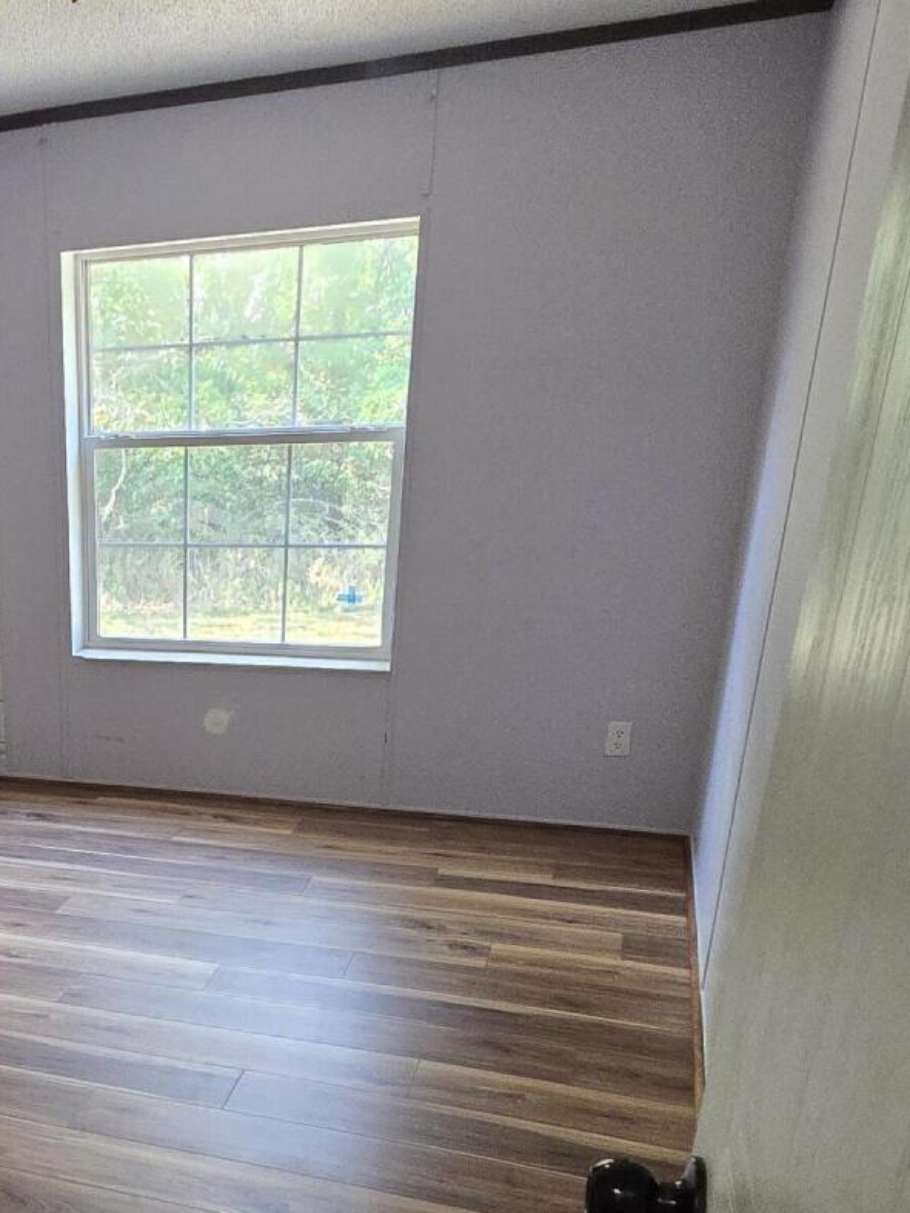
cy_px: 936
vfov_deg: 52.5
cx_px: -20
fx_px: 1157
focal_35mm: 33
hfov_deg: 37.8
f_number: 2.2
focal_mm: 2.2
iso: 320
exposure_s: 1/60
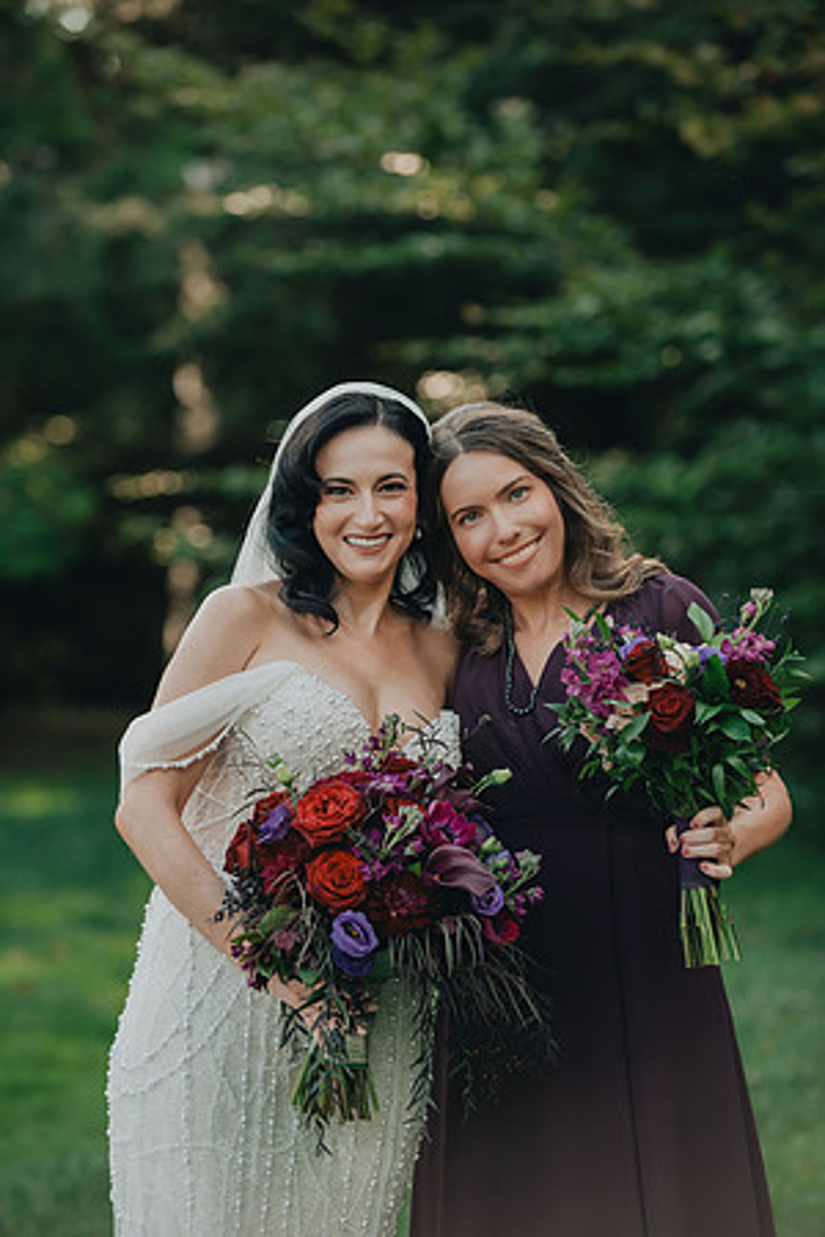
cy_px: 618
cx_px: 412
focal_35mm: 155
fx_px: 5328
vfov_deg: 13.2
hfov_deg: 8.9
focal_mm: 155
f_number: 4
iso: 800
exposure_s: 1/640
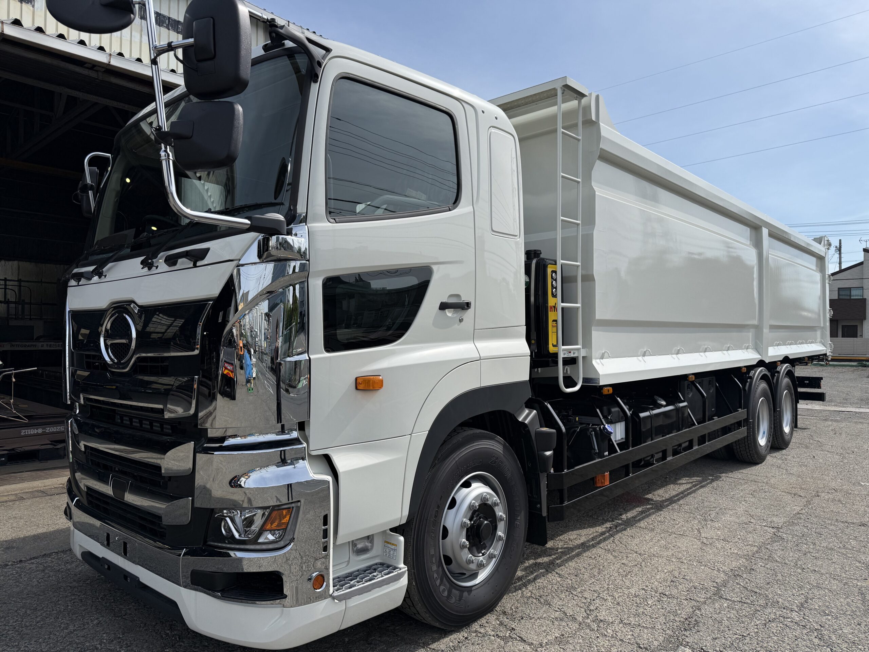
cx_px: 434
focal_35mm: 24
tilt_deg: -0.3
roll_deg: -0.7
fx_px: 602
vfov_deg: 56.8
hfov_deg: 71.6
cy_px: 326
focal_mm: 6.76
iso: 80
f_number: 1.78
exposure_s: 1/5714
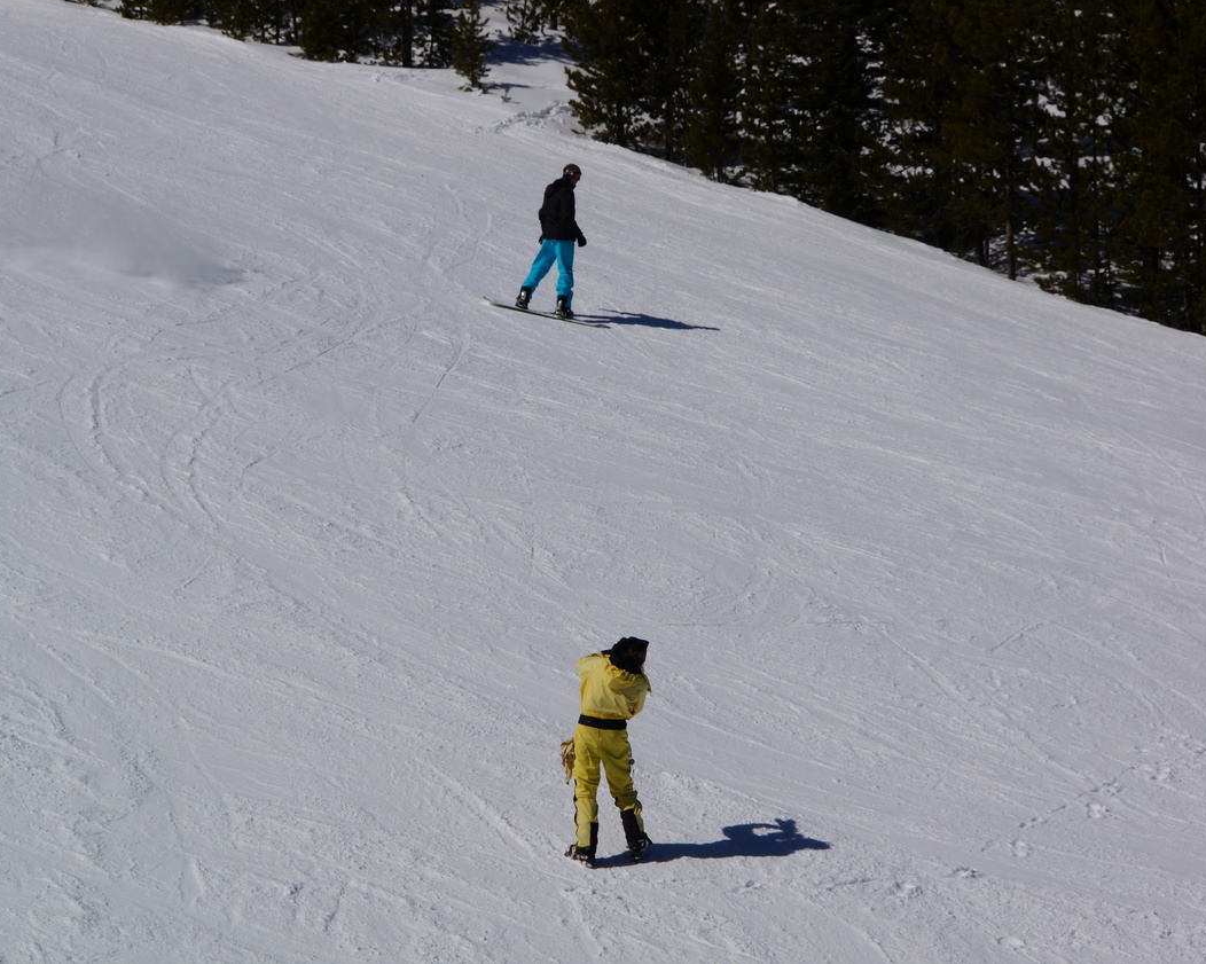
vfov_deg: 15.7
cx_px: 634
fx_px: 3488
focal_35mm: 98
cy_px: 477
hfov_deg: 19.6
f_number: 13
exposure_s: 1/500
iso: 100
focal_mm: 57.1
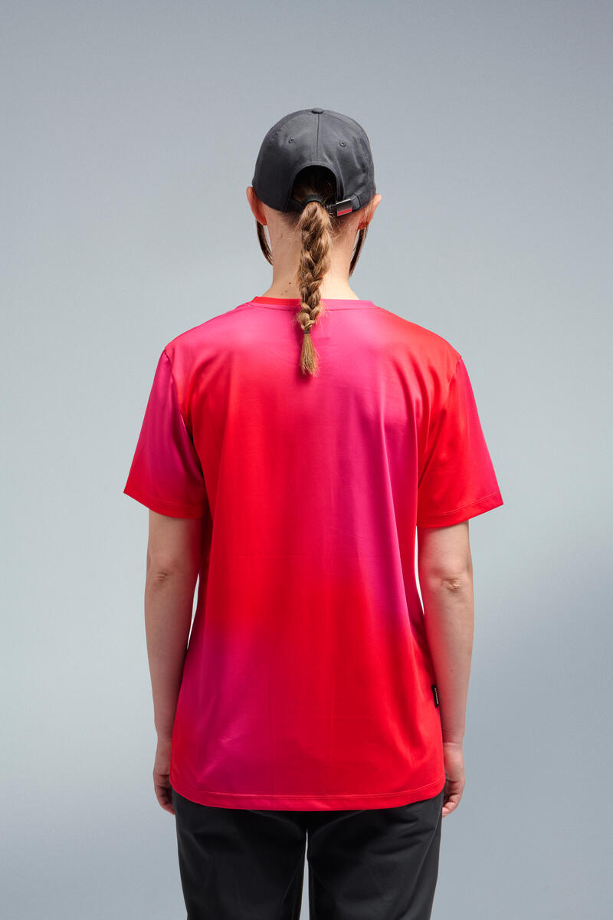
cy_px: 460
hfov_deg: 16.1
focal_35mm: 85
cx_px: 306
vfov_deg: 23.9
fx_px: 2171
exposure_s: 1/160
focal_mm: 85
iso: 250
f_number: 16
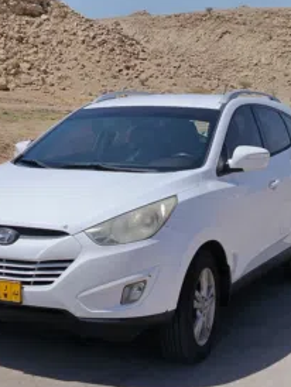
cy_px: 188
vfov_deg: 27.8
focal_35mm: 70
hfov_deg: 21.0
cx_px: 123
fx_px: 783
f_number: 1.75
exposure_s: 1/1421
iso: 100
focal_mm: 5.25
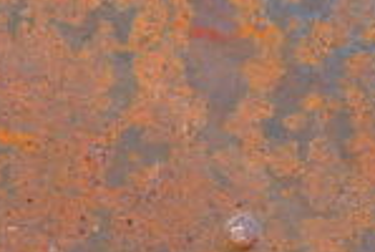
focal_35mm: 202
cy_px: 237
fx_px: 2108
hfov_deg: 10.2
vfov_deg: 6.8
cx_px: 219
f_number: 2.8
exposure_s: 1/30
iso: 100
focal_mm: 5.2
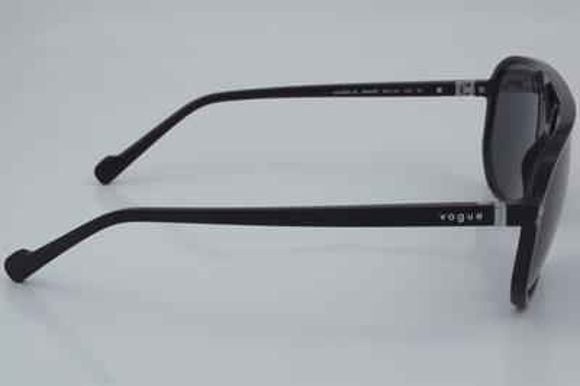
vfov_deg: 20.1
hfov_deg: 29.9
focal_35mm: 68
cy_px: 193
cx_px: 290
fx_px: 1087
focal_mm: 45
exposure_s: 1/4
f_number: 32
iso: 100
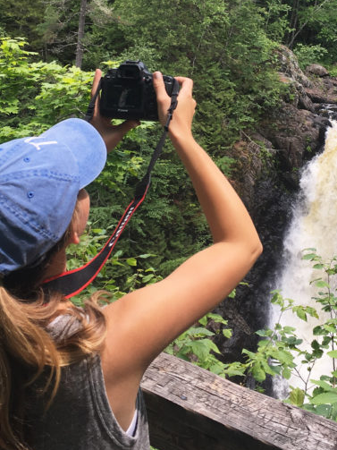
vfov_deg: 31.9
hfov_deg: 24.7
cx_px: 229
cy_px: 95
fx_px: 766
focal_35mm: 59
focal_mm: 4.15
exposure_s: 1/334
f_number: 2.2
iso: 25
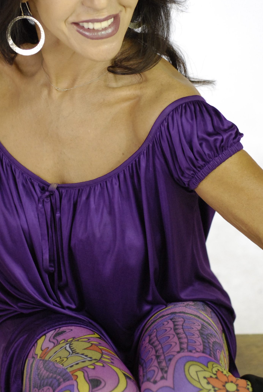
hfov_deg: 9.8
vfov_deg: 14.6
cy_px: 158
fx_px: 1529
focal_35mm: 140
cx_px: 91
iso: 500
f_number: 2.8
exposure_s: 1/200
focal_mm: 50
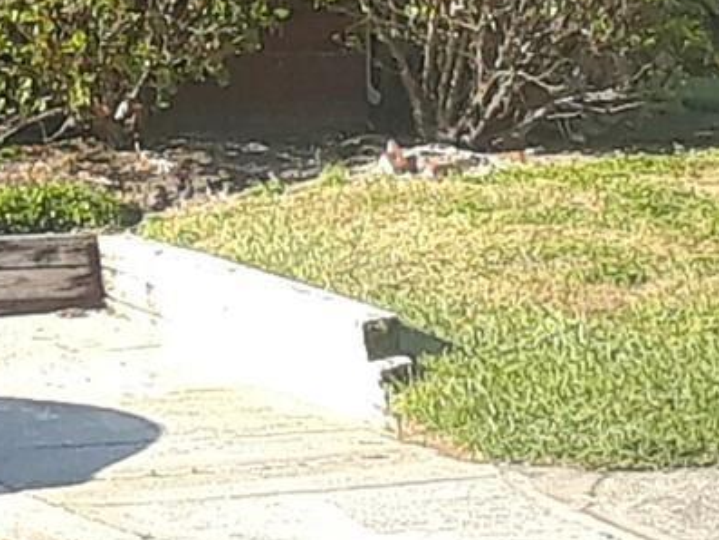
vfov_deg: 11.7
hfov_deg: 15.7
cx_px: -141
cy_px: -304
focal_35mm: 121
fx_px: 2514
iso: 40
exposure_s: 1/509
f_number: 1.9
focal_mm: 2.47
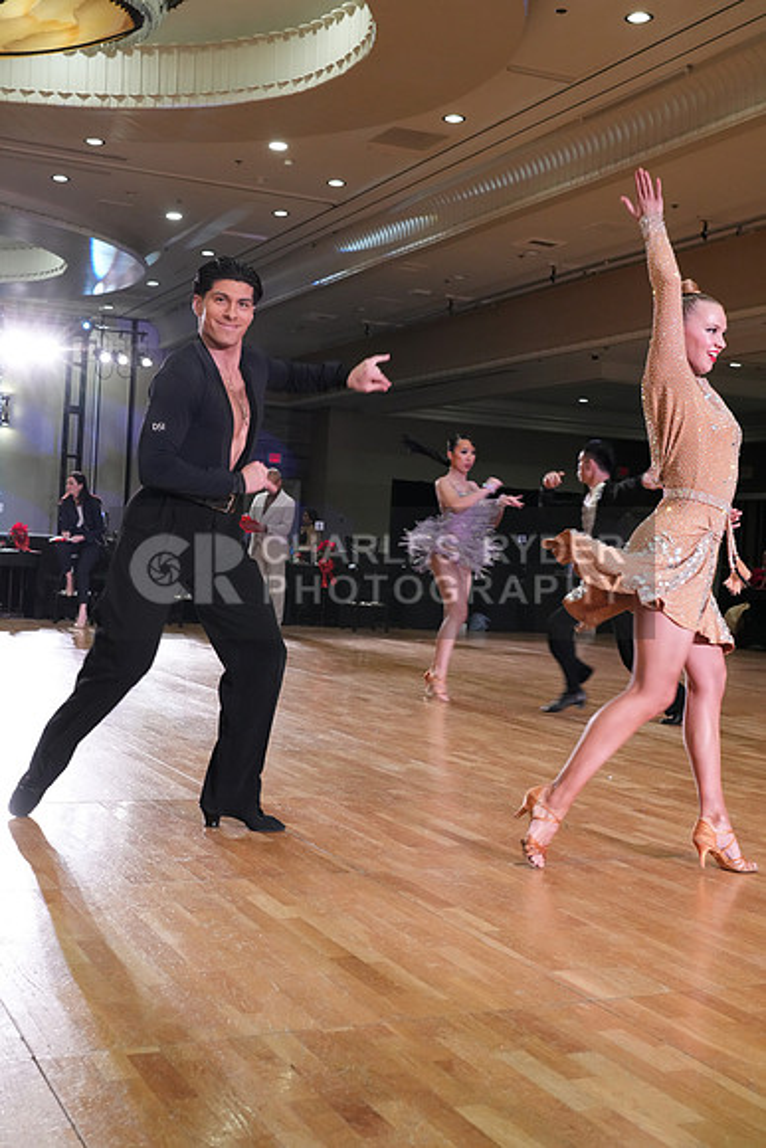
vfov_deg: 47.4
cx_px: 383
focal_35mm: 41
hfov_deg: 32.6
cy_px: 574
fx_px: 1308
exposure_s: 1/200
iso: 4000
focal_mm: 41
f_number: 7.1
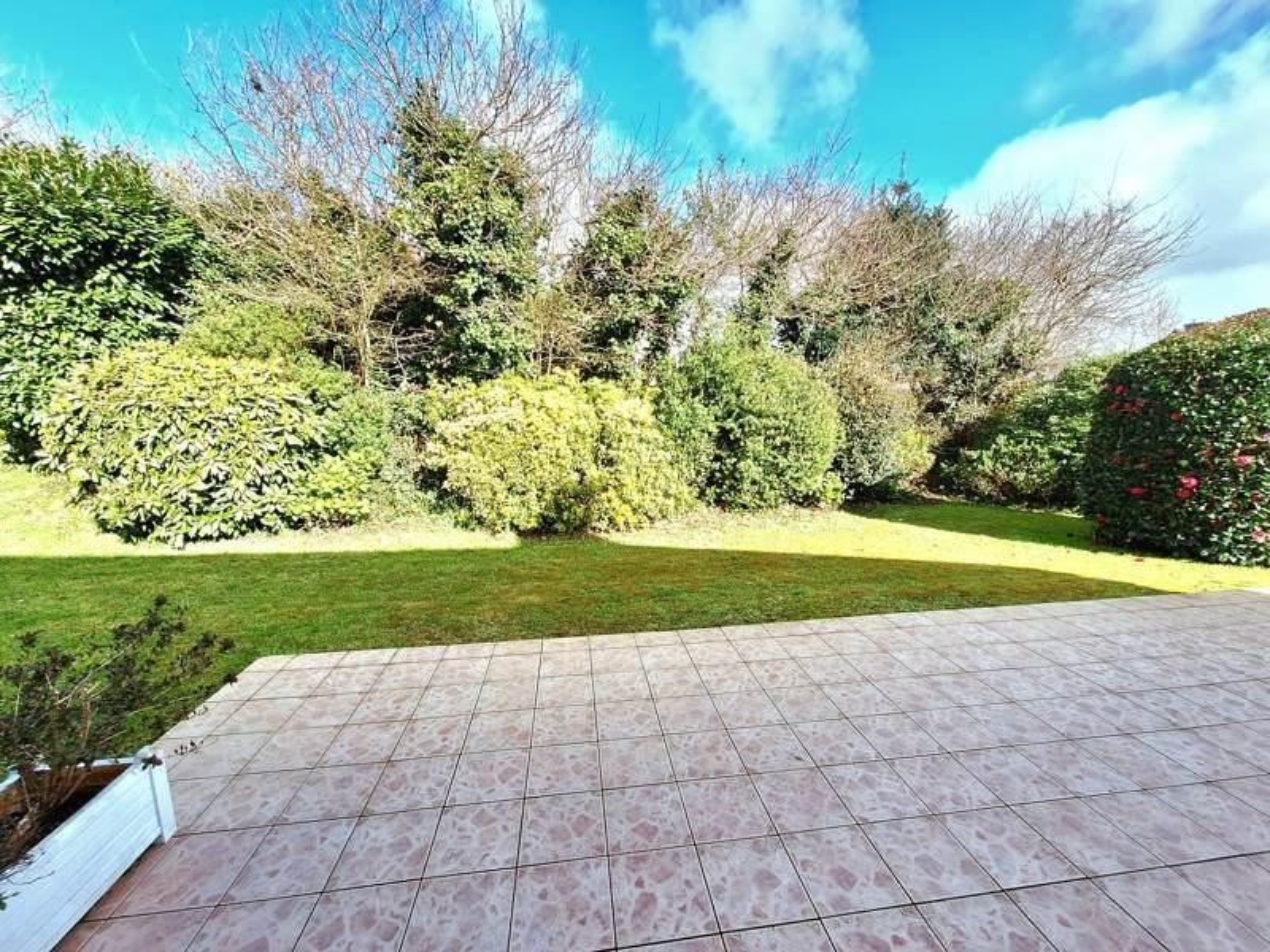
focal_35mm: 13
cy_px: 476
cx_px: 635
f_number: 2.2
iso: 40
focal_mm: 1.74
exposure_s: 1/1000
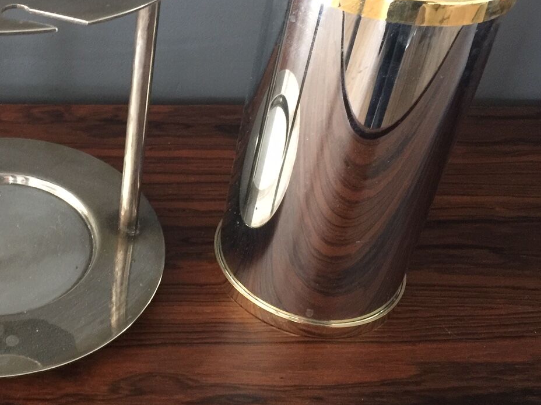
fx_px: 797
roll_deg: -3.7
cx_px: 93
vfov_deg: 28.4
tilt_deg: -36.6
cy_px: 144
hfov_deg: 36.0
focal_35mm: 51
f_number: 2.2
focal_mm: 4.15
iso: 160
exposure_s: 1/8
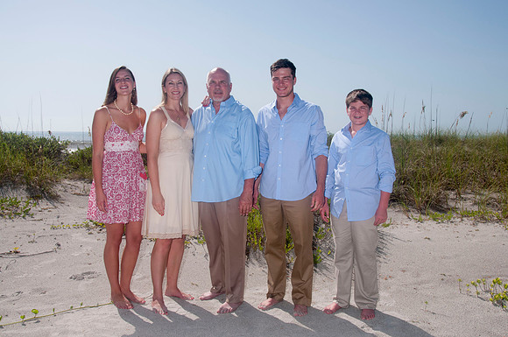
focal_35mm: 36
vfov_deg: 36.8
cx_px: 254
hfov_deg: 53.2
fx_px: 507
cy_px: 168
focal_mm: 24
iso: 100
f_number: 13
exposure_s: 1/250
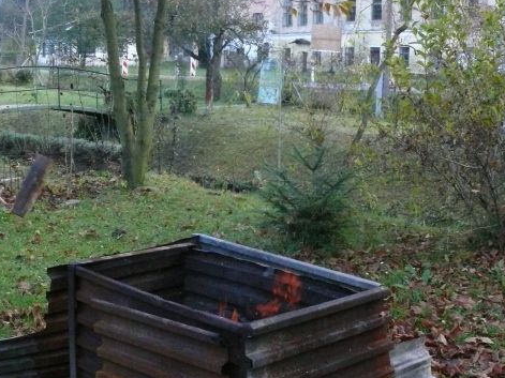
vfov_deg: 27.9
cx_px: 162
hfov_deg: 36.4
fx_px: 758
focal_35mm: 52
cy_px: 240
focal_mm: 7.4
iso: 800
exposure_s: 1/200
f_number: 5.6
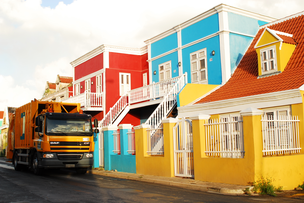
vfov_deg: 32.0
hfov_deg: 46.3
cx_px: 152
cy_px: 102
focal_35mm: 42
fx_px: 355
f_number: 6.3
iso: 200
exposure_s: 1/250
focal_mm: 28
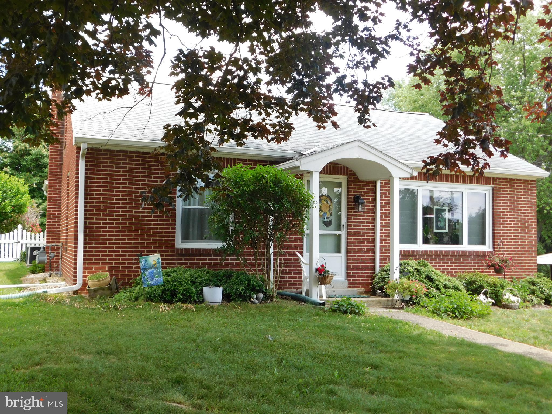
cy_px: 207
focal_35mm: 36
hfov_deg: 51.4
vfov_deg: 39.7
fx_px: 574
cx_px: 276
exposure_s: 1/250
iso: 125
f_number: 3.5
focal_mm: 6.3
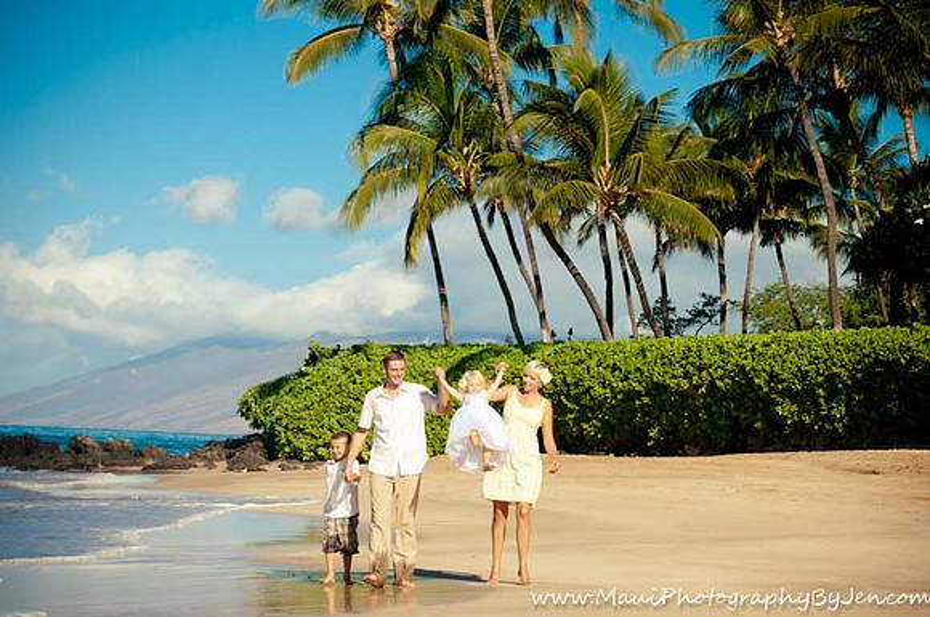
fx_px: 2322
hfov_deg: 22.7
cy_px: 308
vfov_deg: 15.1
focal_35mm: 90
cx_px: 465
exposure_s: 1/1000
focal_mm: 60
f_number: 5.6
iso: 200
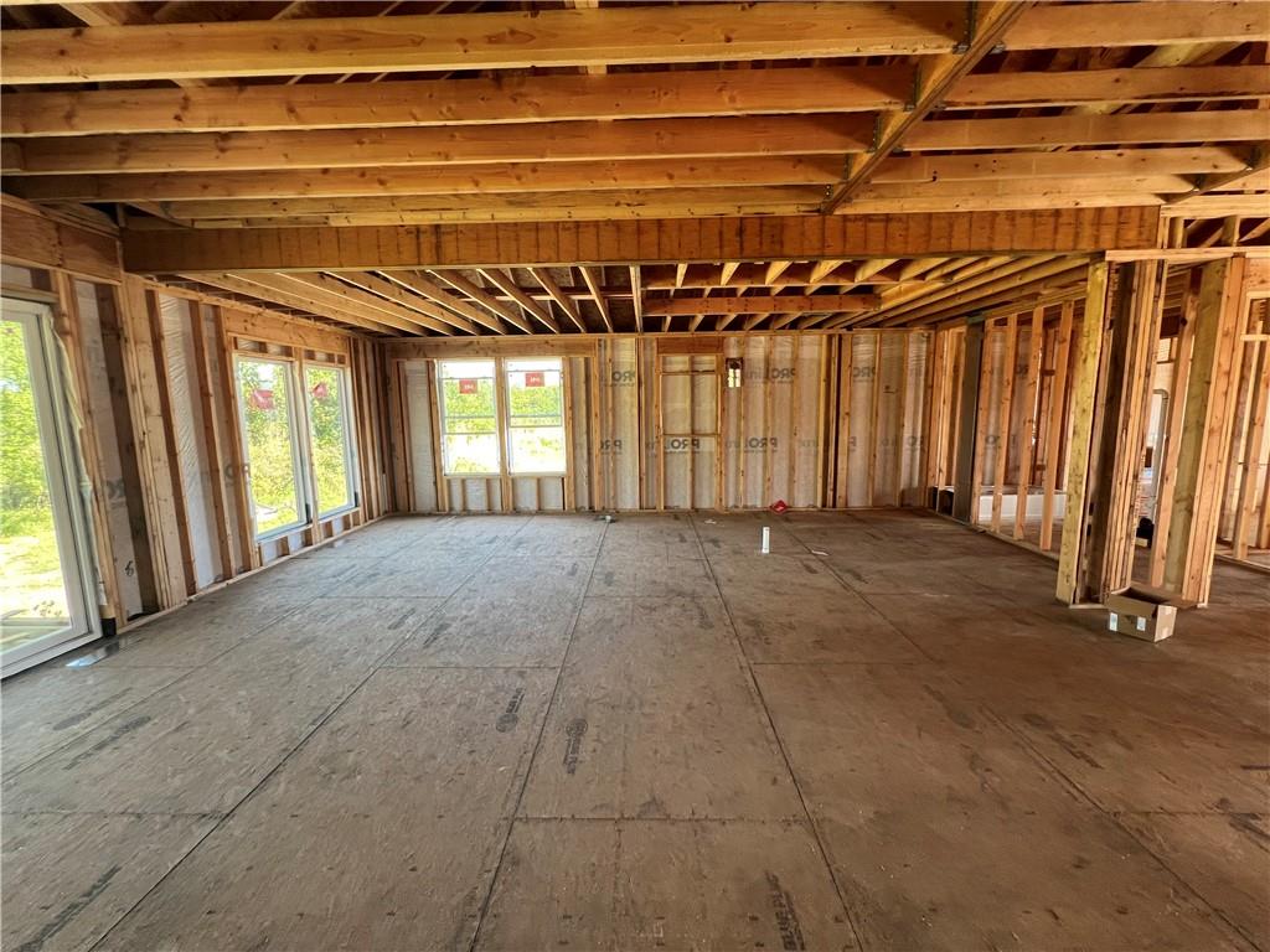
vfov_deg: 89.9
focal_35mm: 13
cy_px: 476
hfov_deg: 106.2
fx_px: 477
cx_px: 635
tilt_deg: -7.9
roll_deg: +0.8
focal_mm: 1.57
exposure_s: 1/99
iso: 200
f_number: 1.8
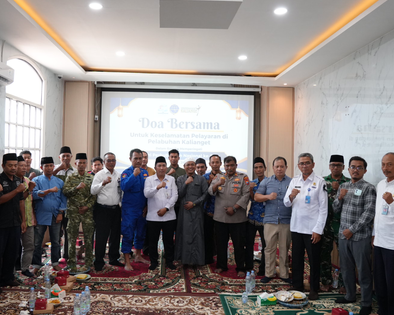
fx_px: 345
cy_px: 157
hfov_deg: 59.3
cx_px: 176
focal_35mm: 30
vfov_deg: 49.1
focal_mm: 17
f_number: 4
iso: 2000
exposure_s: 1/160
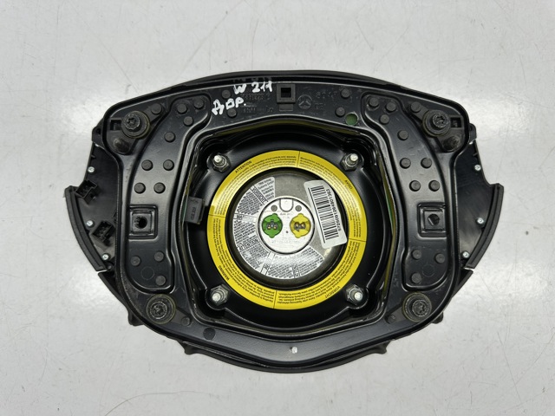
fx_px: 385
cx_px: 278
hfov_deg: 71.6
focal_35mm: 24
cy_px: 208
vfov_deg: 56.8
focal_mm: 6.86
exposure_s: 1/555
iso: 80
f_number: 1.78
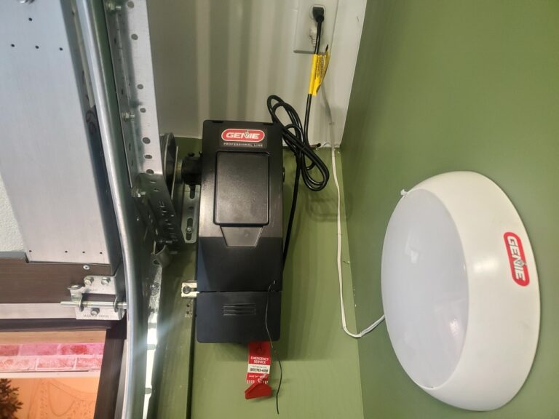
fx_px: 420
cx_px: 280
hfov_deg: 67.3
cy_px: 210
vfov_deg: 53.1
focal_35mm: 26
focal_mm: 4.3
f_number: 1.5
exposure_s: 1/40
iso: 400
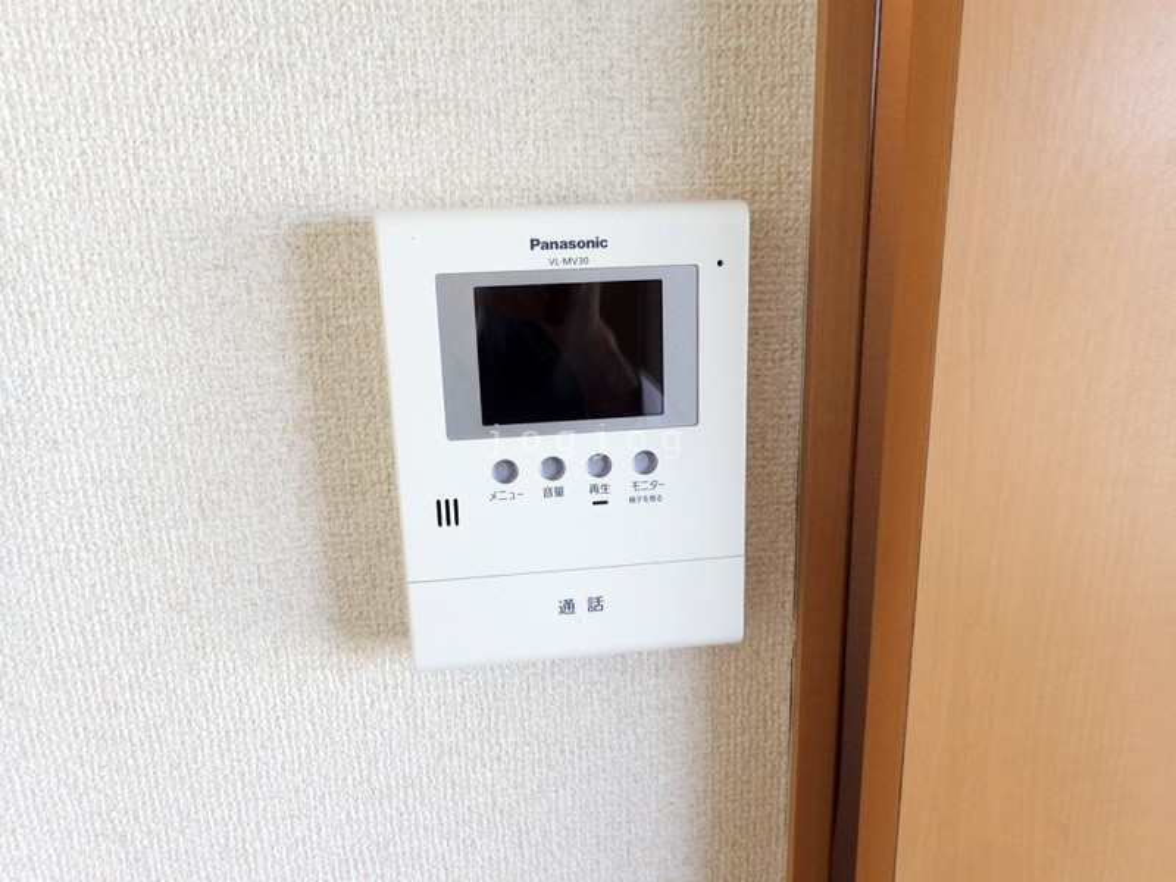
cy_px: 441
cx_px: 588
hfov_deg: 69.4
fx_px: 849
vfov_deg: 54.9
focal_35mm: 25
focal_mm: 4.5
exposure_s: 1/60
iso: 100
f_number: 2.8
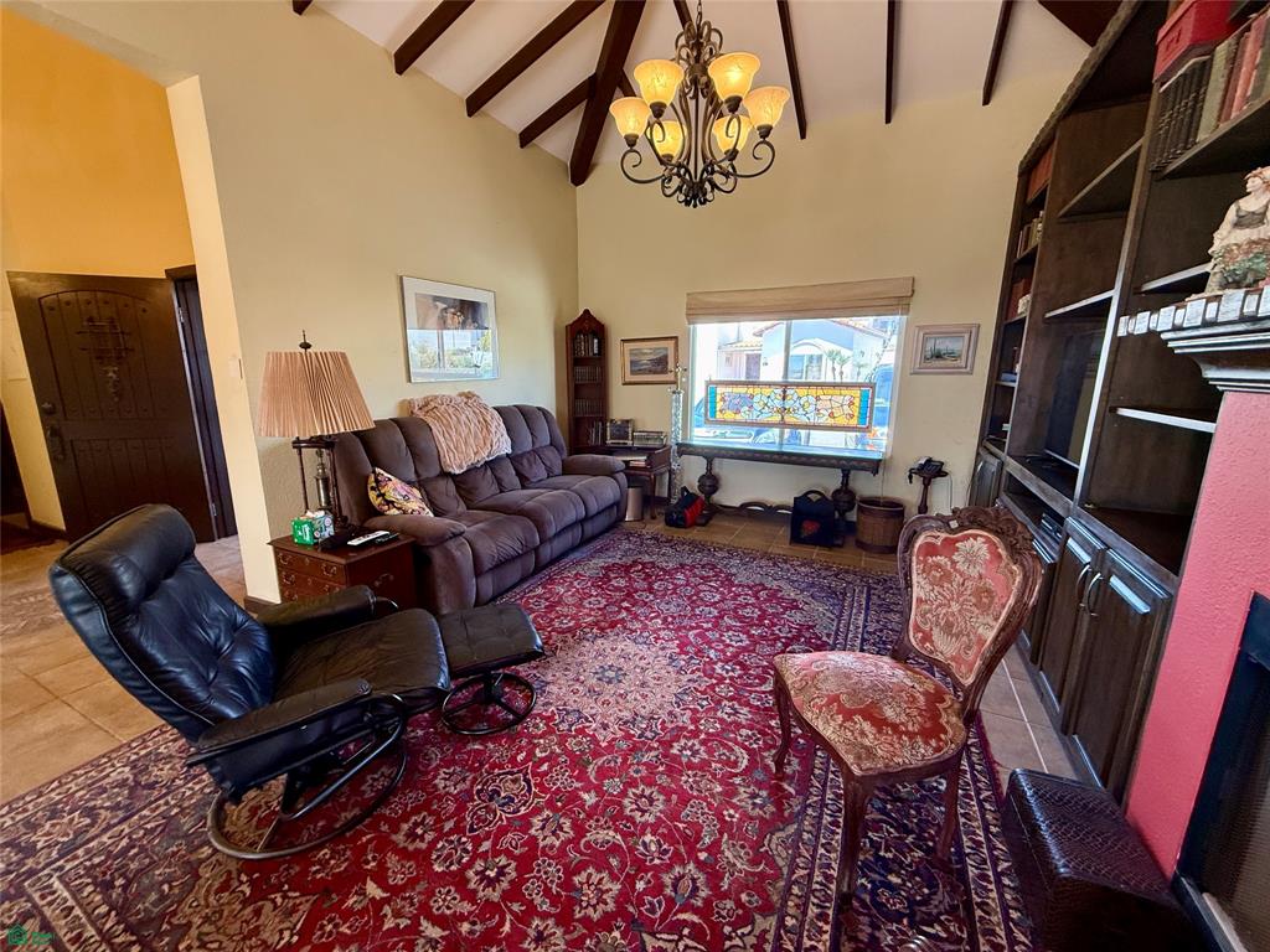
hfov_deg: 102.1
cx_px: 635
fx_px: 514
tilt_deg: -12.3
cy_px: 476
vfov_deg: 85.7
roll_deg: +0.2
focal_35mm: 14
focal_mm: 2.22
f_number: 2.2
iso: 250
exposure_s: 1/120
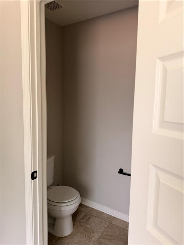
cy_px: 122
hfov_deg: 56.8
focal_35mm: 24
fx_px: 170
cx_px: 92
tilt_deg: -5.6
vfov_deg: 71.6
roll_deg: -1.1
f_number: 1.78
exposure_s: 1/83
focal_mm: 6.76
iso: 200
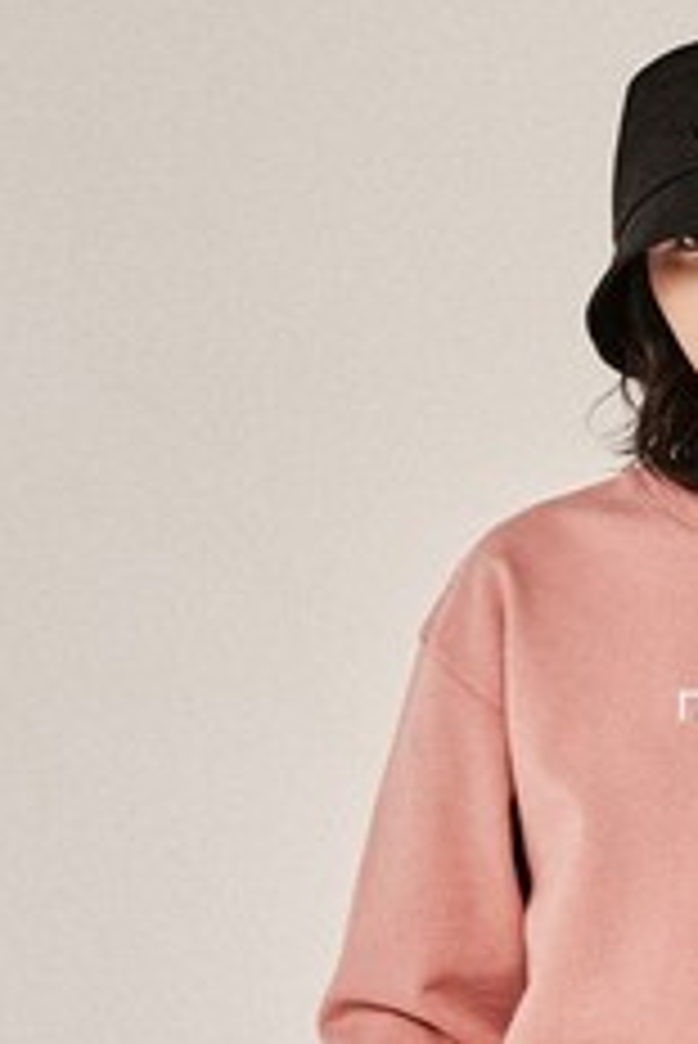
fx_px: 8450
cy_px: 1174
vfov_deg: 7.0
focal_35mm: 291
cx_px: 1162
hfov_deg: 4.7
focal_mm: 75
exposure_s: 1/160
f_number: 8
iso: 200
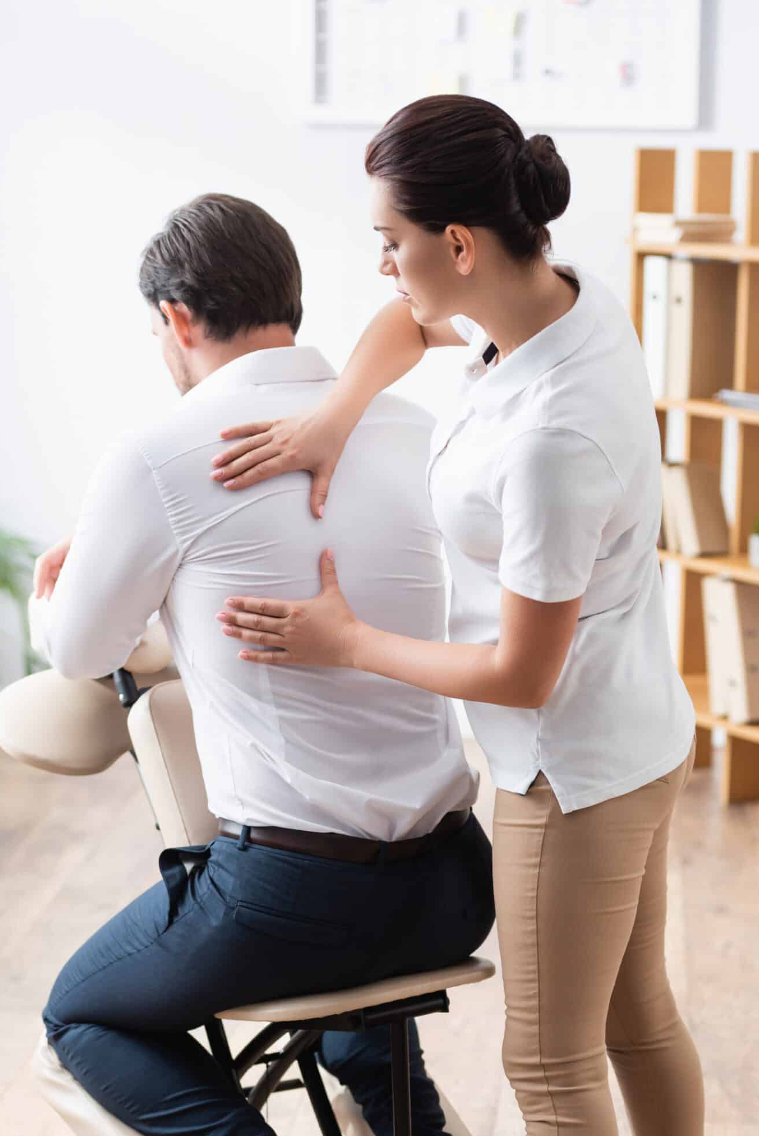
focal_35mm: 91
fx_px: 2874
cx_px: 406
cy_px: 738
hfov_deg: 15.0
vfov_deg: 22.3
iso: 125
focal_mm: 70
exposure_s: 1/200
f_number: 2.8
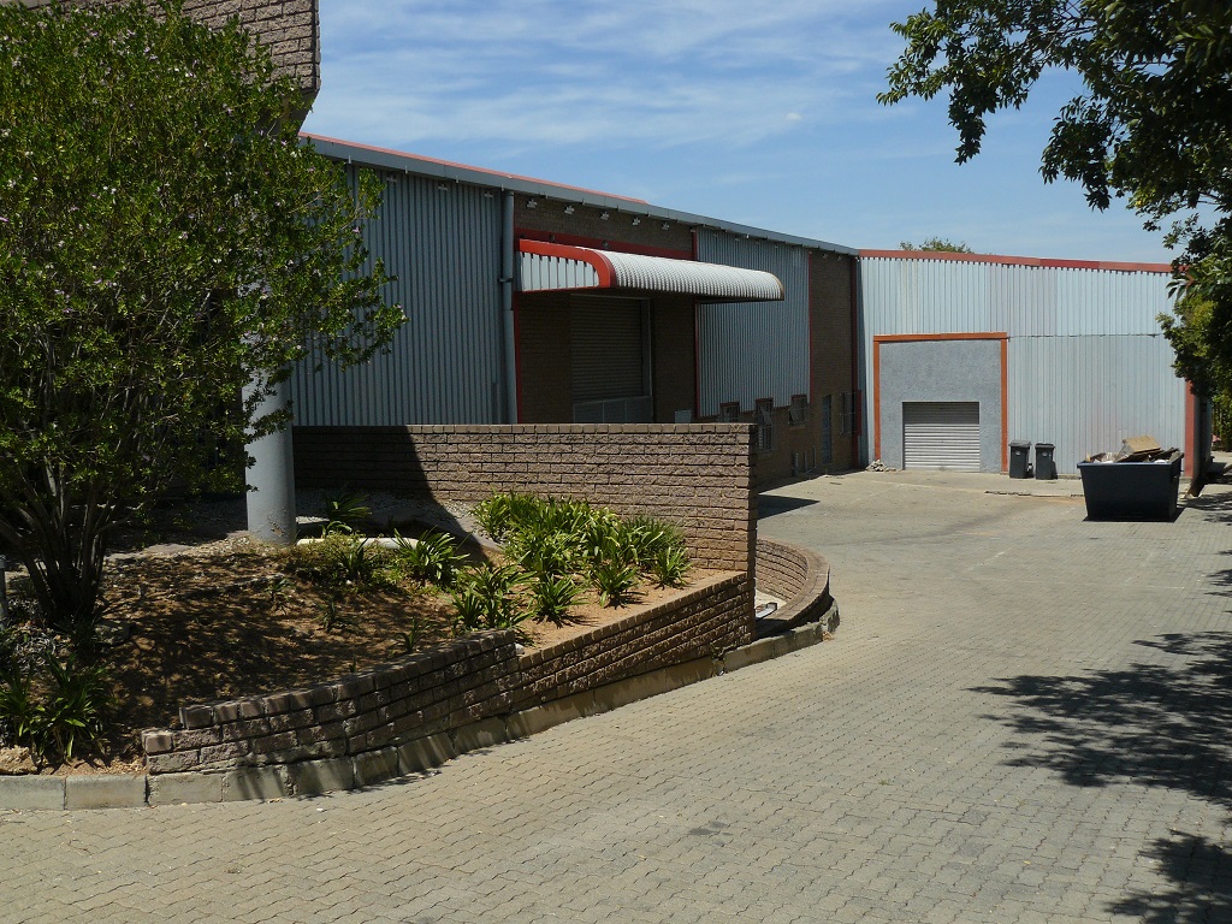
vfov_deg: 39.7
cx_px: 616
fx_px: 1281
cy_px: 462
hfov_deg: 51.4
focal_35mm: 36
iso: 100
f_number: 5.6
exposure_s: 1/500
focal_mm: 6
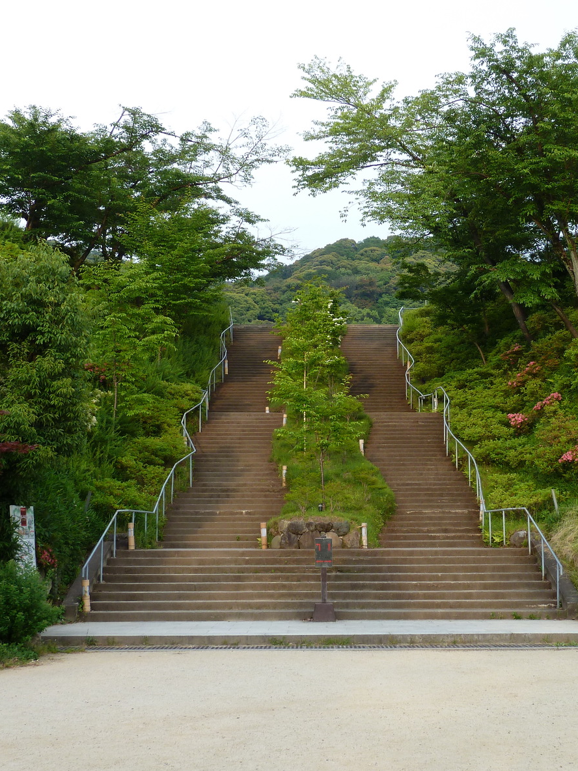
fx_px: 1113
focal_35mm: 50
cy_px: 382
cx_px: 362
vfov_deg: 38.2
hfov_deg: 29.0
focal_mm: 6.1
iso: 80
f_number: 3.6
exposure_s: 1/80
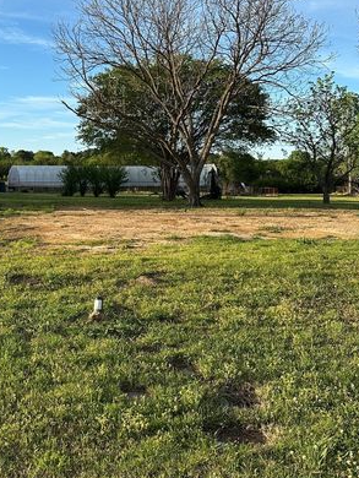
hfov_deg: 34.5
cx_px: 94
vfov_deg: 45.6
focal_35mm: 41
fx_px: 566
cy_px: 198
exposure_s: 1/2469
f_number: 1.78
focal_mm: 6.86
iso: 80
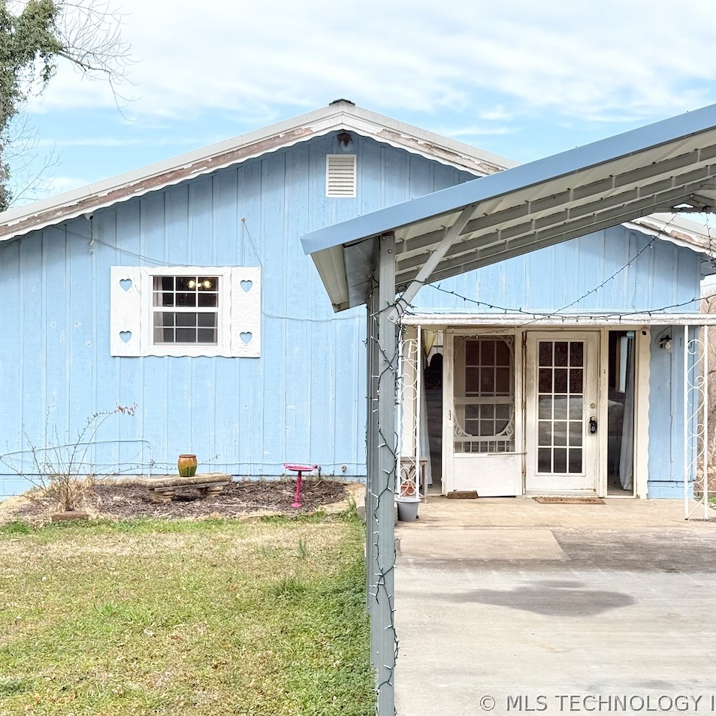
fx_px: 1334
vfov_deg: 30.0
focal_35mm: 57
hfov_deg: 30.0
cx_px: 329
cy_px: 358
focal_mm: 6.76
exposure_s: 1/1100
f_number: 1.78
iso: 80
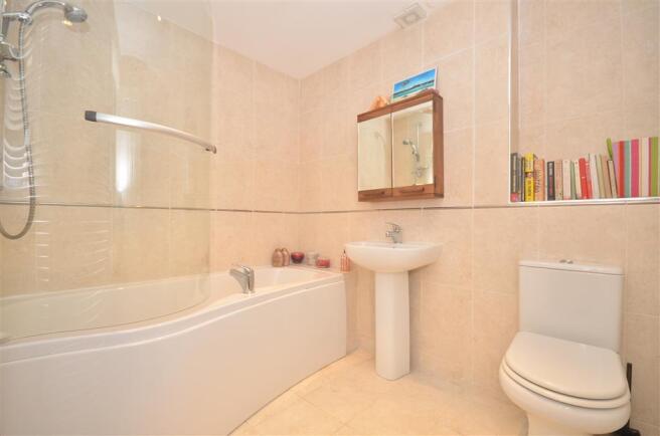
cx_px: 330
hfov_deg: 100.5
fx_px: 274
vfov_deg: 77.0
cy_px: 218
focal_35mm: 15
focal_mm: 10
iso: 500
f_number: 8
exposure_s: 1/8
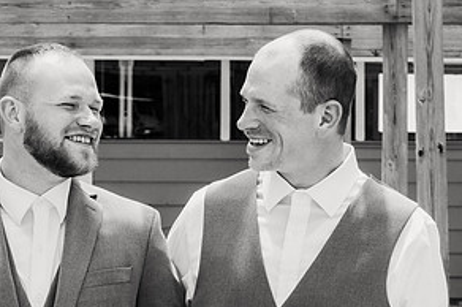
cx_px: 24
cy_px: 172
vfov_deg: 8.4
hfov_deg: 12.4
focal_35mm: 164
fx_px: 2102
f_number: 9
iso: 200
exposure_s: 1/320
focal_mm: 55
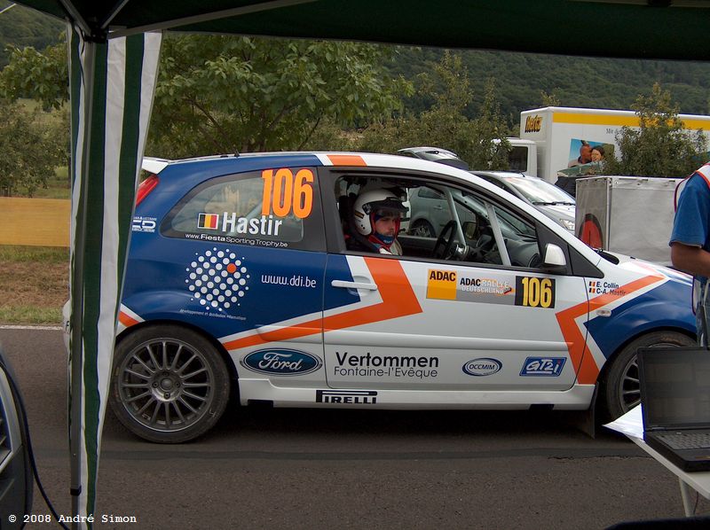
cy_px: 265
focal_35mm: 37
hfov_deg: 50.2
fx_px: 758
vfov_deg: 38.6
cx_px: 355
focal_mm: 7.6
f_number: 2.8
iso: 200
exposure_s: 1/546
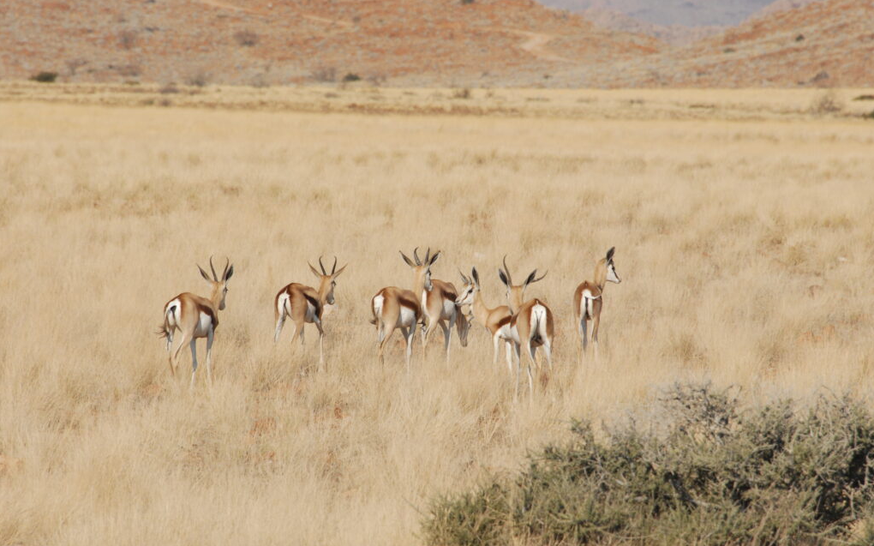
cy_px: 292
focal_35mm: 461
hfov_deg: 4.6
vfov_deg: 2.8
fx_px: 10978
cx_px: 437
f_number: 11
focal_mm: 300
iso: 320
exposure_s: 1/500
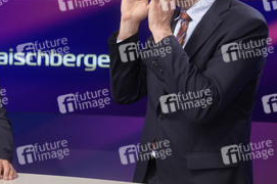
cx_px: 57
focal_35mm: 75
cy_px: 76
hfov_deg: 26.5
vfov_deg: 18.1
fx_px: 576
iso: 640
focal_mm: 30
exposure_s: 1/160
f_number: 2.2
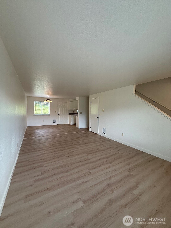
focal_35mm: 14
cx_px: 86
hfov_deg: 85.7
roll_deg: -0.9
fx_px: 92
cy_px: 114
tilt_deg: -2.3
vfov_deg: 102.1
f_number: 2.2
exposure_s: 1/120
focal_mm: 2.22
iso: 125
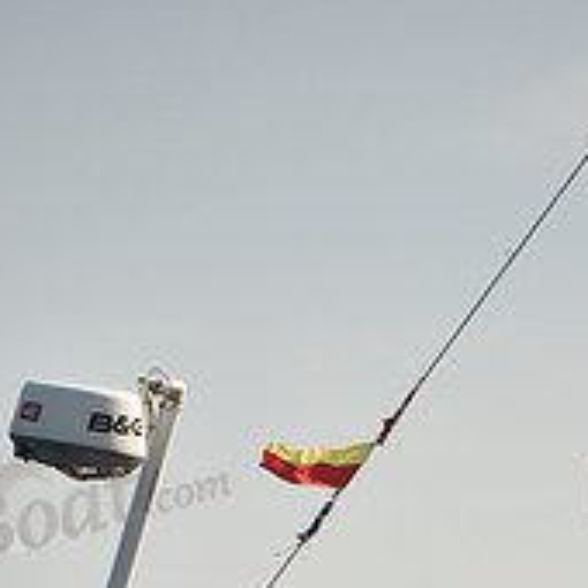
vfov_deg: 3.0
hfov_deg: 3.0
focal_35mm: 579
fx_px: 11127
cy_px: 986
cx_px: 410
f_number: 4
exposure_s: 1/800
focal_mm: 200
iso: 250
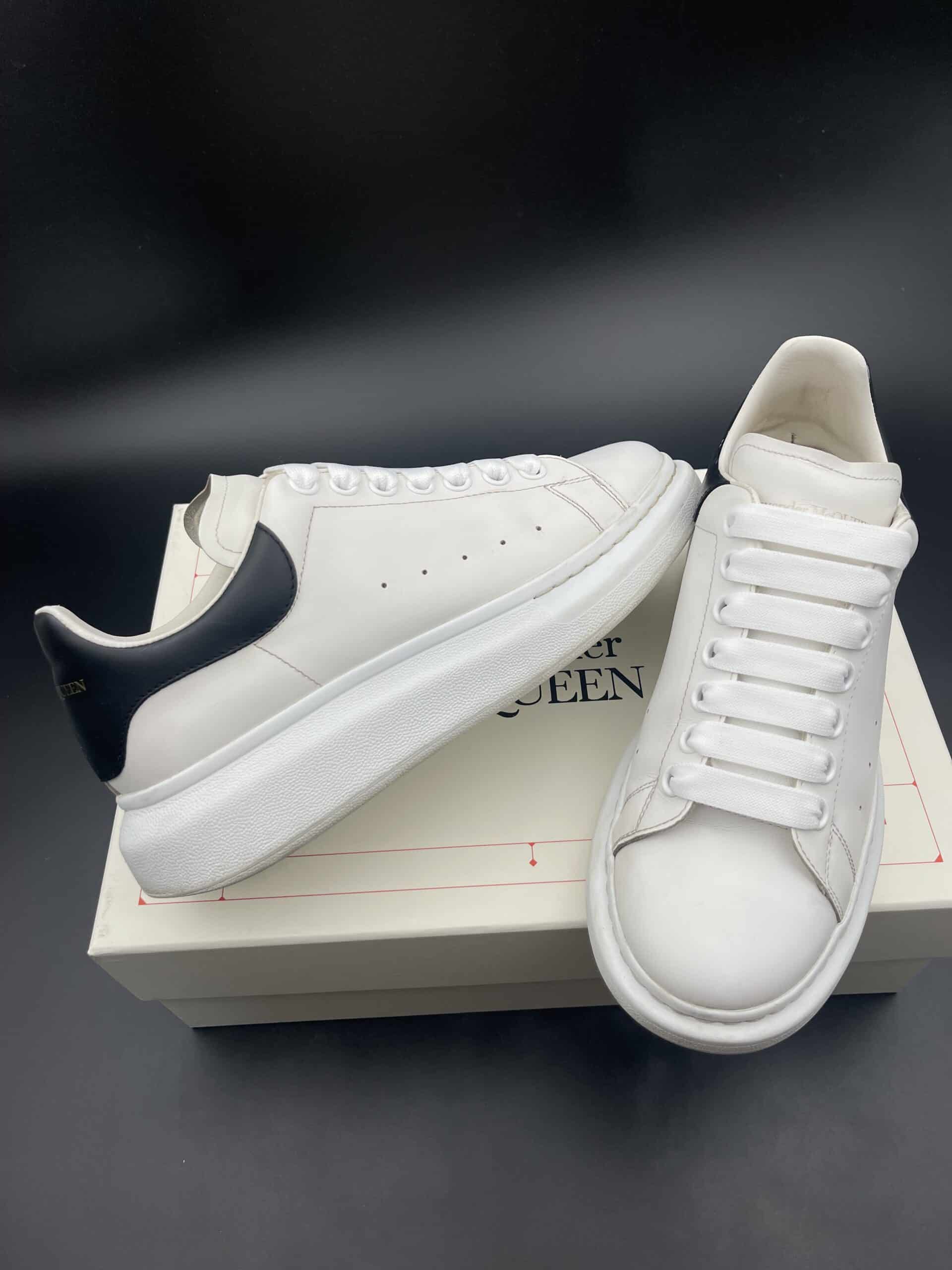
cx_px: 476
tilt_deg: -56.4
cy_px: 635
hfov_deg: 53.1
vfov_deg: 67.3
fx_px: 953
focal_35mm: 26
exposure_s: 1/1493
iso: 32
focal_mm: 5.1
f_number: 1.6
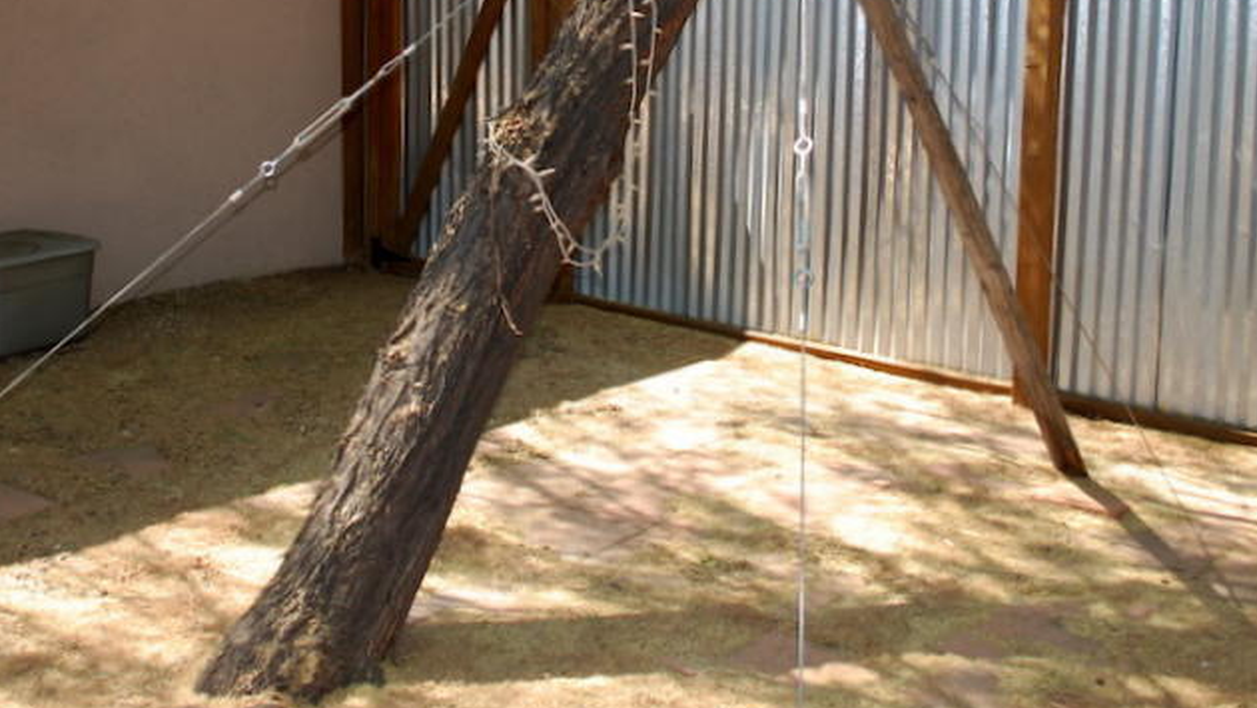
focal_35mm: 46
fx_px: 1534
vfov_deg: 25.2
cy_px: 63
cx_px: 555
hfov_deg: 44.5
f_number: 3.5
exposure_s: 1/160
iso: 100
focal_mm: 18
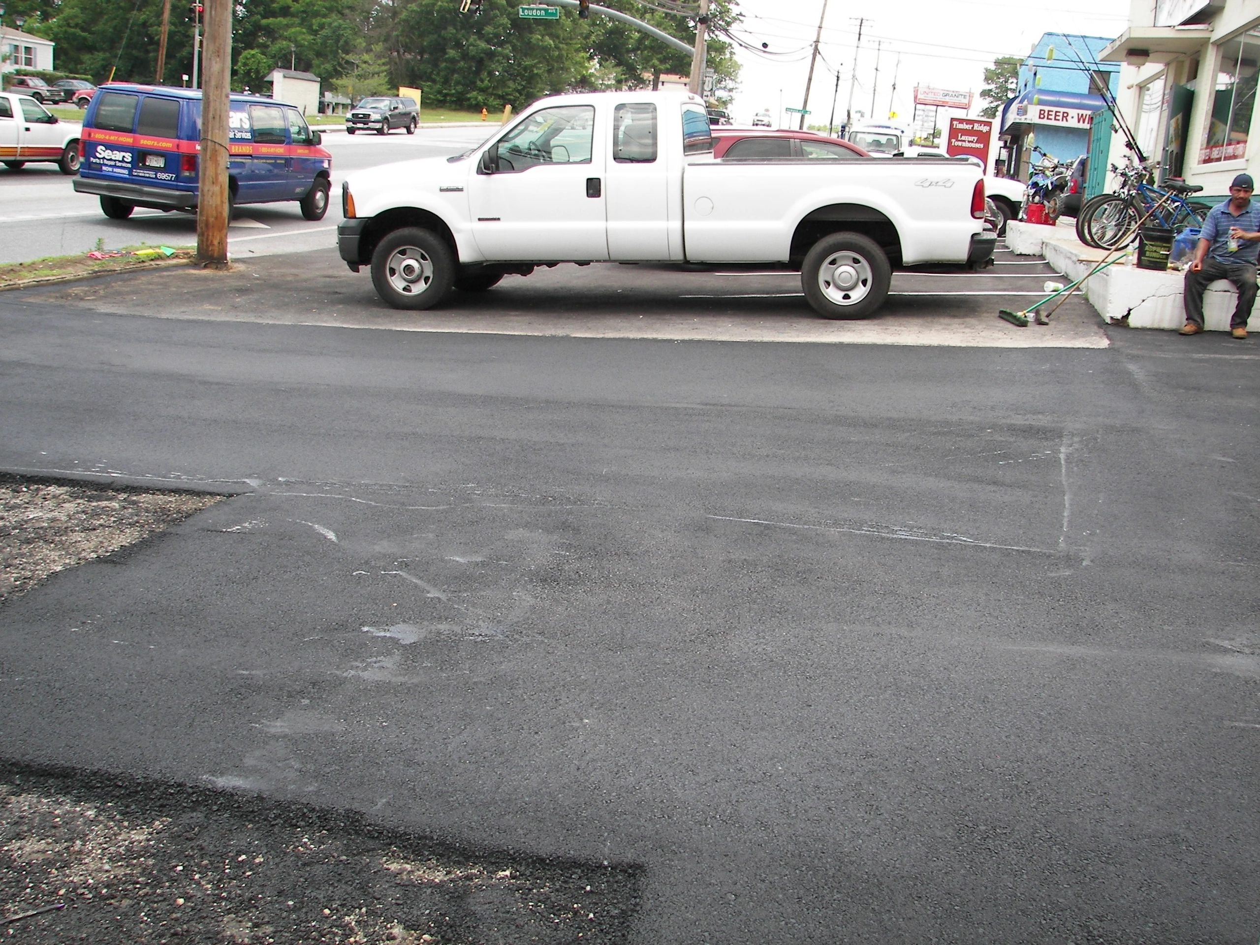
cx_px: 630
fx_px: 1310
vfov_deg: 39.7
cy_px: 472
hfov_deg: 51.4
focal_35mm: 36
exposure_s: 1/250
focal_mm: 6
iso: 50
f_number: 2.8
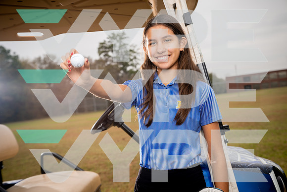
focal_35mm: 51
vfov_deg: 26.5
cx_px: 144
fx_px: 407
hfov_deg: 38.9
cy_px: 96
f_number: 4.5
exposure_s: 1/250
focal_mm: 51
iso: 200
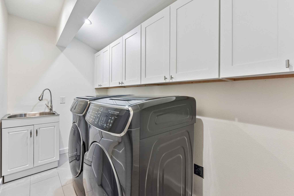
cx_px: 147
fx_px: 122
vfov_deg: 77.3
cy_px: 98
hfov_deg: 100.4
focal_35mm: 15
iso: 640
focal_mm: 15
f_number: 8
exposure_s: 1/15
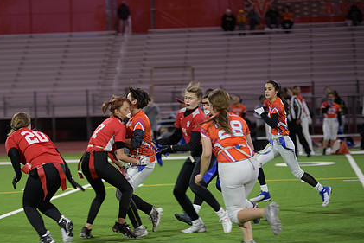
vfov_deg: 7.4
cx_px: 117
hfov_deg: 11.0
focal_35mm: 186
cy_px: 164
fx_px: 1881
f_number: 2.8
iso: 640
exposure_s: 1/200
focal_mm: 135
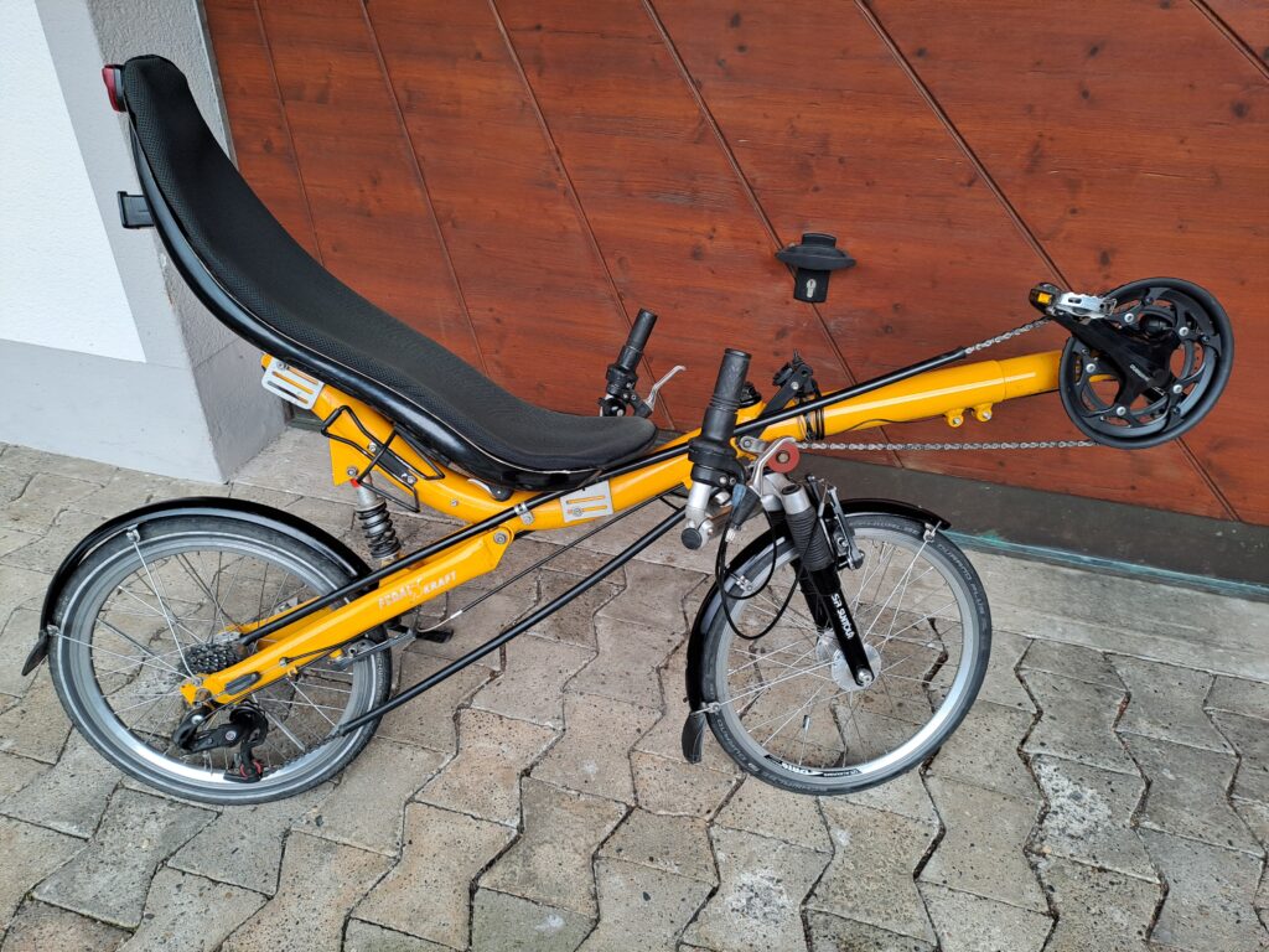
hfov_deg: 69.4
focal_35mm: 25
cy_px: 476
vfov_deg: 54.9
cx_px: 634
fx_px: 916
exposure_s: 1/100
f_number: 1.8
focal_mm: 4.65
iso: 40
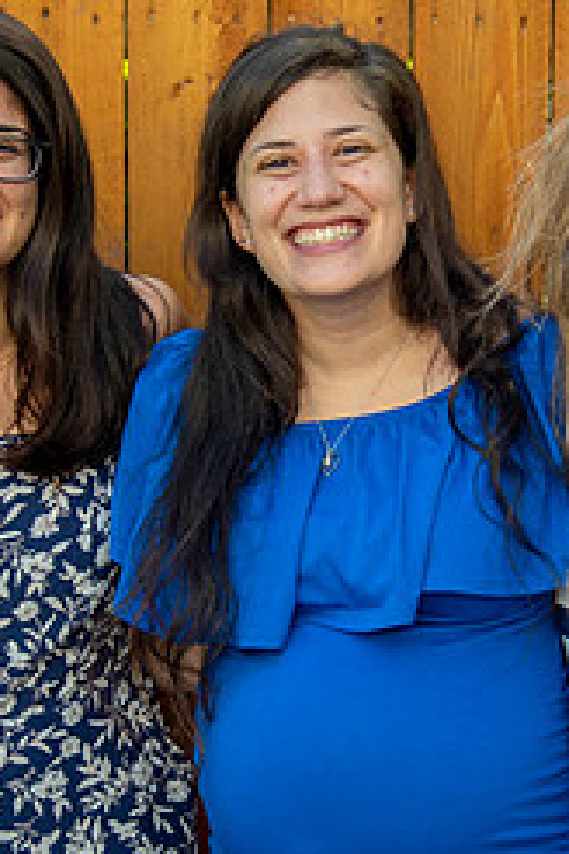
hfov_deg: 12.1
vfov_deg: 18.1
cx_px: 295
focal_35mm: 113
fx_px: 2679
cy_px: 474
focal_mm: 48
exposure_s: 1/320
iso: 125
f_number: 4
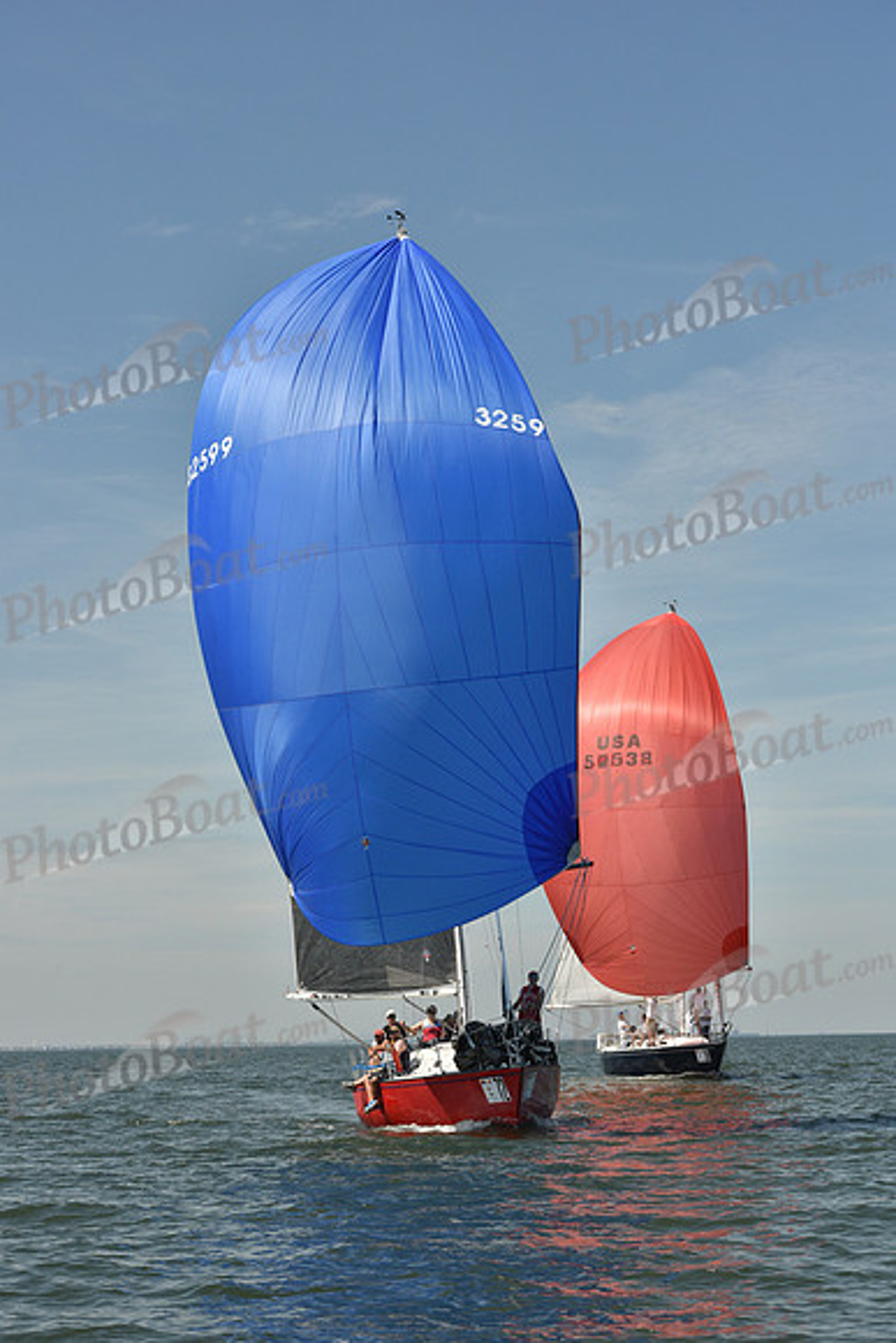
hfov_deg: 19.5
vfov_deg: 28.8
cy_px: 672
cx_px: 448
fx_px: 2612
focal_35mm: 70
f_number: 10
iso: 320
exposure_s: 1/1000
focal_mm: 70
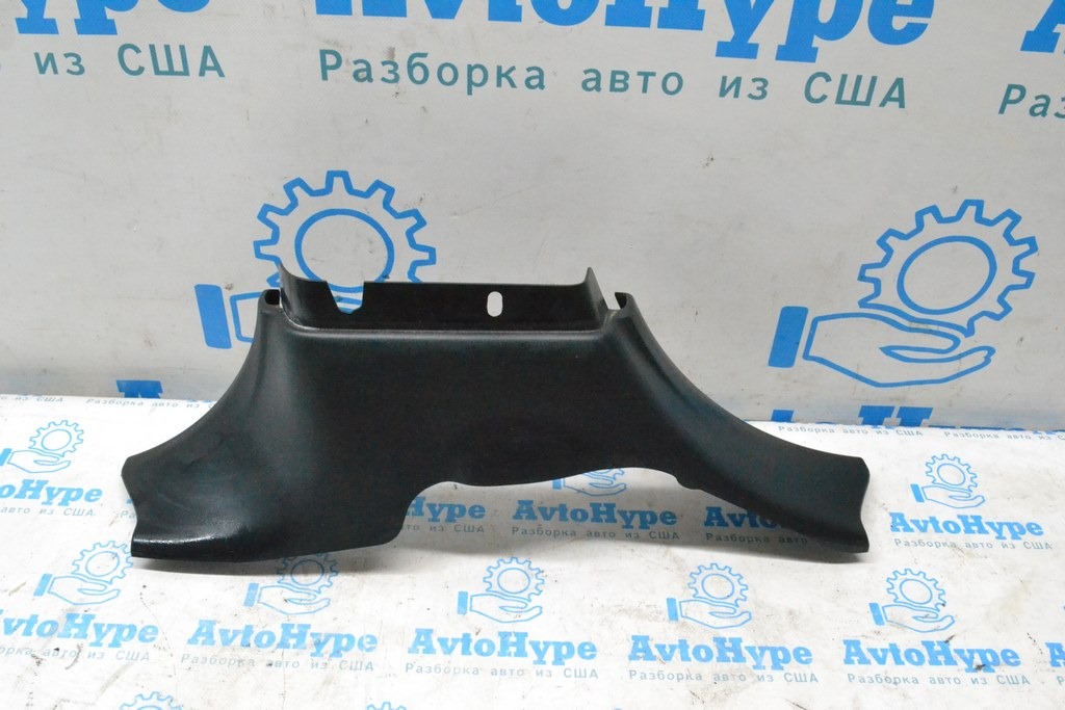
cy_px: 355
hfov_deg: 57.2
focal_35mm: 33
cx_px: 532
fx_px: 976
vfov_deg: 40.0
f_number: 10
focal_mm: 22
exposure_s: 1/125
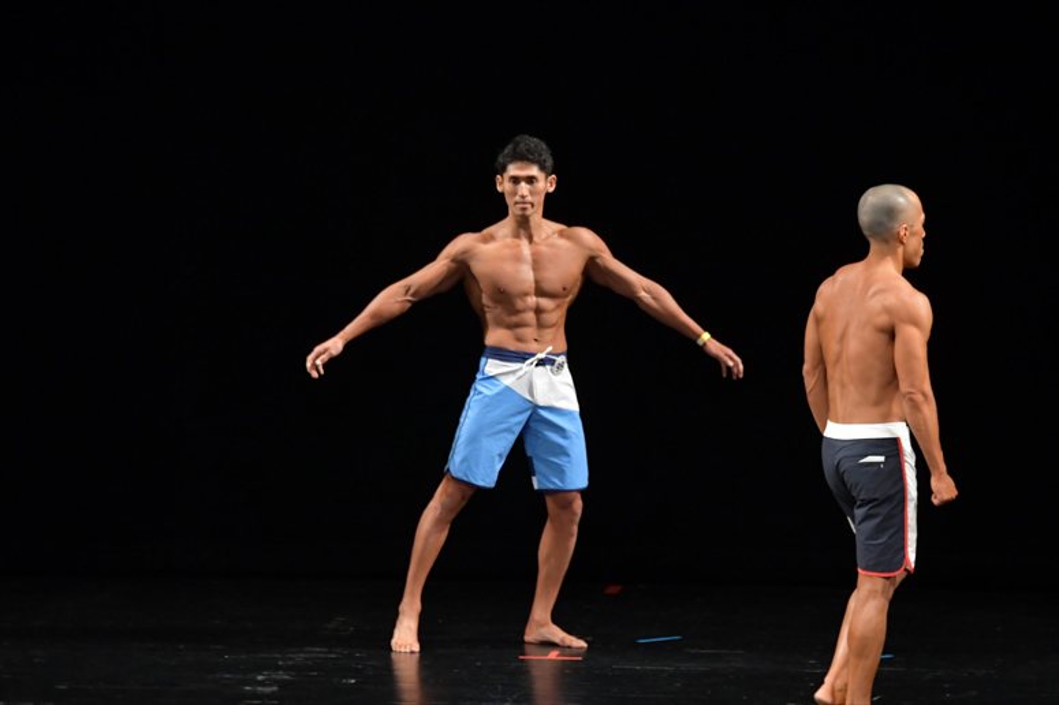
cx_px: 530
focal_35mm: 255
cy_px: 352
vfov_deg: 5.4
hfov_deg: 8.1
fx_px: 7498
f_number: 5.6
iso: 3200
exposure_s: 1/400
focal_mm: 170
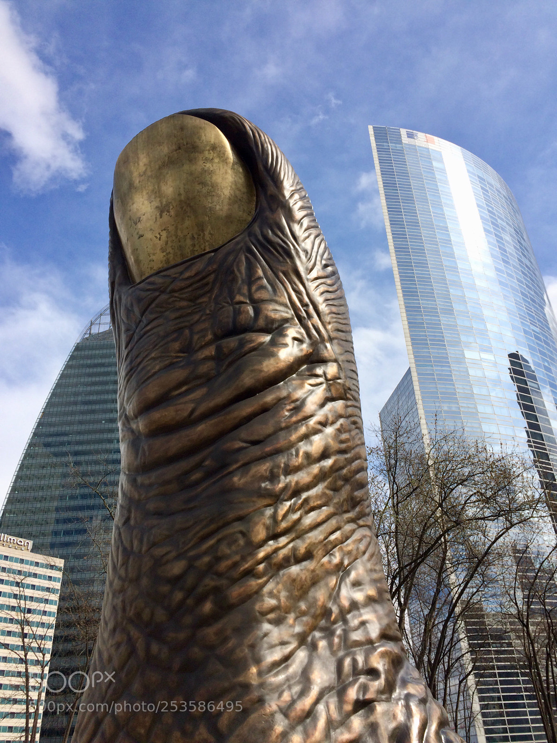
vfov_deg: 61.7
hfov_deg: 48.2
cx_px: 278
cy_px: 372
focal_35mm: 29
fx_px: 622
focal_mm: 4.15
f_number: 2.2
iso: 32
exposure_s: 1/2564
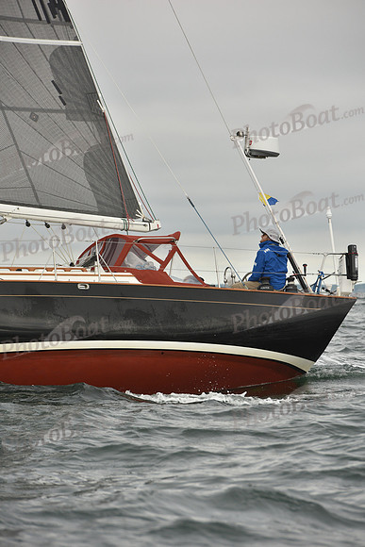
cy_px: 274
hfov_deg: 6.9
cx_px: 182
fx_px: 3040
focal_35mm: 200
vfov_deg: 10.3
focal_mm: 200
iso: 320
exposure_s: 1/800
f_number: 8
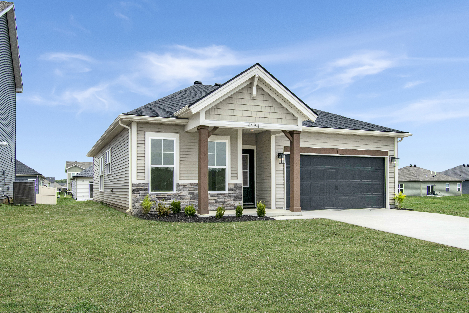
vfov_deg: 43.6
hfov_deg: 61.9
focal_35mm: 30
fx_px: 391
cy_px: 156
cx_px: 234
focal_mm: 20
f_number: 9
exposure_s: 1/320
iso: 200
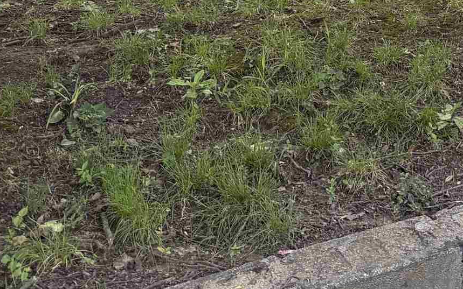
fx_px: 1148
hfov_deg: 20.3
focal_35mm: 91
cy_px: -314
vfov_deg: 12.4
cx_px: 649
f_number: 1.78
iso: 100
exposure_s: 1/627
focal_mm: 6.76
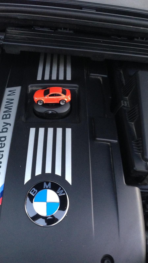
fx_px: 251
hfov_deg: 32.7
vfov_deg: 55.3
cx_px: 57
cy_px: 132
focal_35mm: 36
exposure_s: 1/20
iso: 320
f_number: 2.4
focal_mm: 4.12
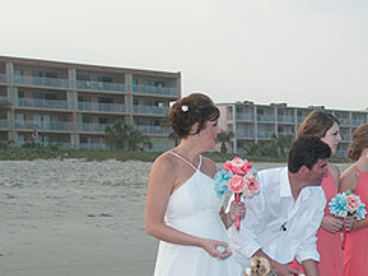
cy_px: 240
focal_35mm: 110
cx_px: 415
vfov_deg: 13.3
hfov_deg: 17.2
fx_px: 1169
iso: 100
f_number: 7.1
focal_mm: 32
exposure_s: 1/250
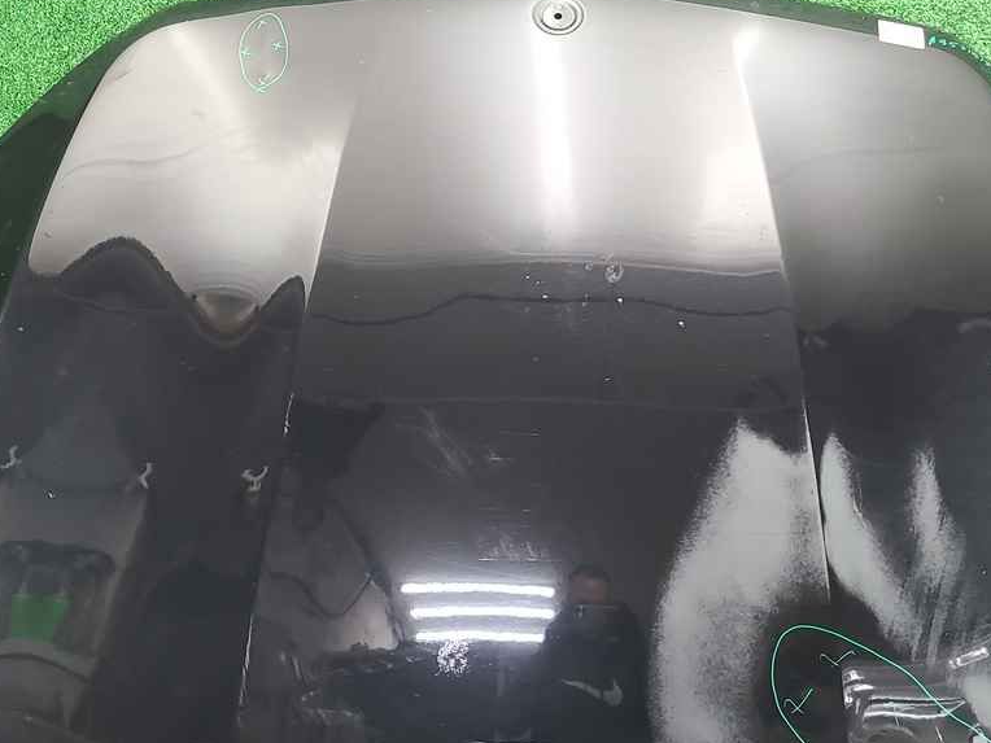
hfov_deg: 38.7
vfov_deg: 29.2
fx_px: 1403
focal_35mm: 49
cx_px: 614
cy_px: 556
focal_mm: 5.4
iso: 400
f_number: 1.8
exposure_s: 1/50
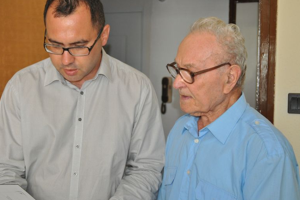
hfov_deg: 32.6
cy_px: 89
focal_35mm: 62
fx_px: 513
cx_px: 137
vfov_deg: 22.0
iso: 800
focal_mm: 35
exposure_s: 1/60
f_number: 4.2
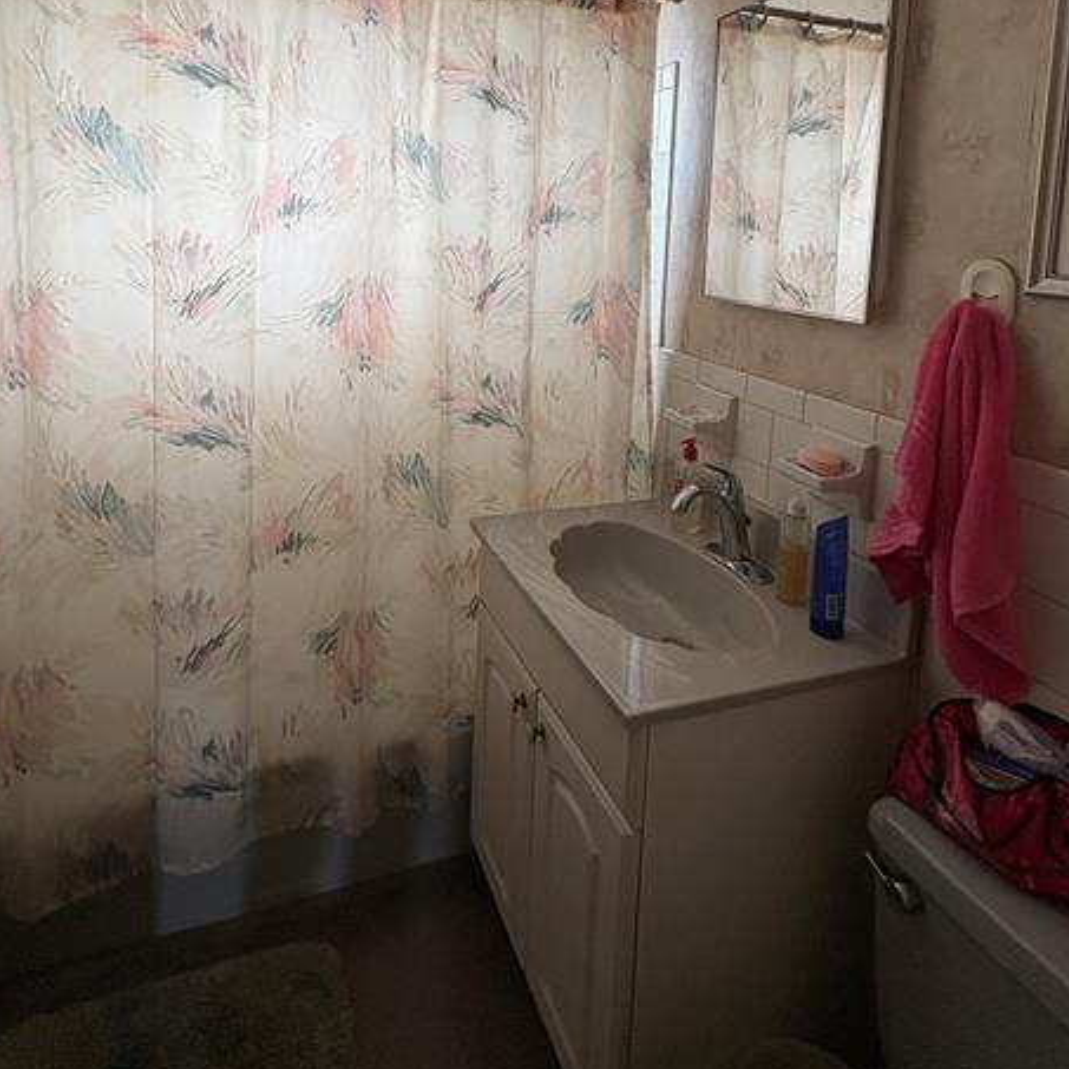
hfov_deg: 71.9
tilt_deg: -4.2
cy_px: 290
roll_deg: -0.7
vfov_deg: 68.3
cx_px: 470
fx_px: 734
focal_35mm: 21
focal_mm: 2.22
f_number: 2.2
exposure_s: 1/60
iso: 160
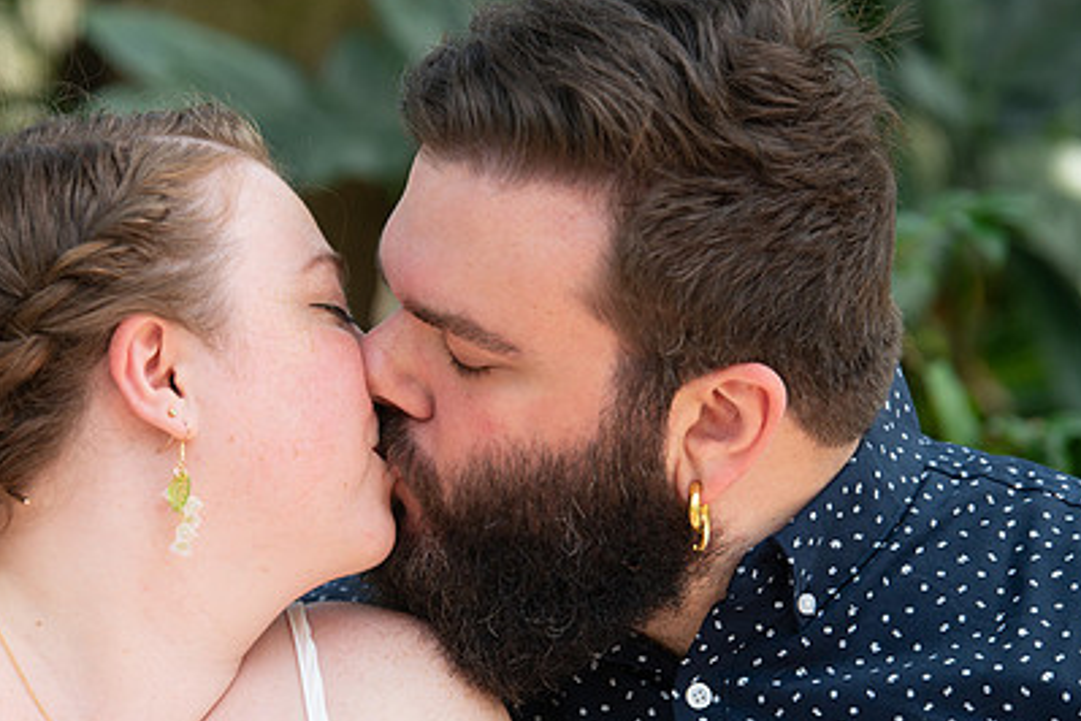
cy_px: 400
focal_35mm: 211
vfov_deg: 6.5
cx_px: 409
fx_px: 6335
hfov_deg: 9.7
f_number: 4.5
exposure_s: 1/250
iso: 500
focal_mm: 145
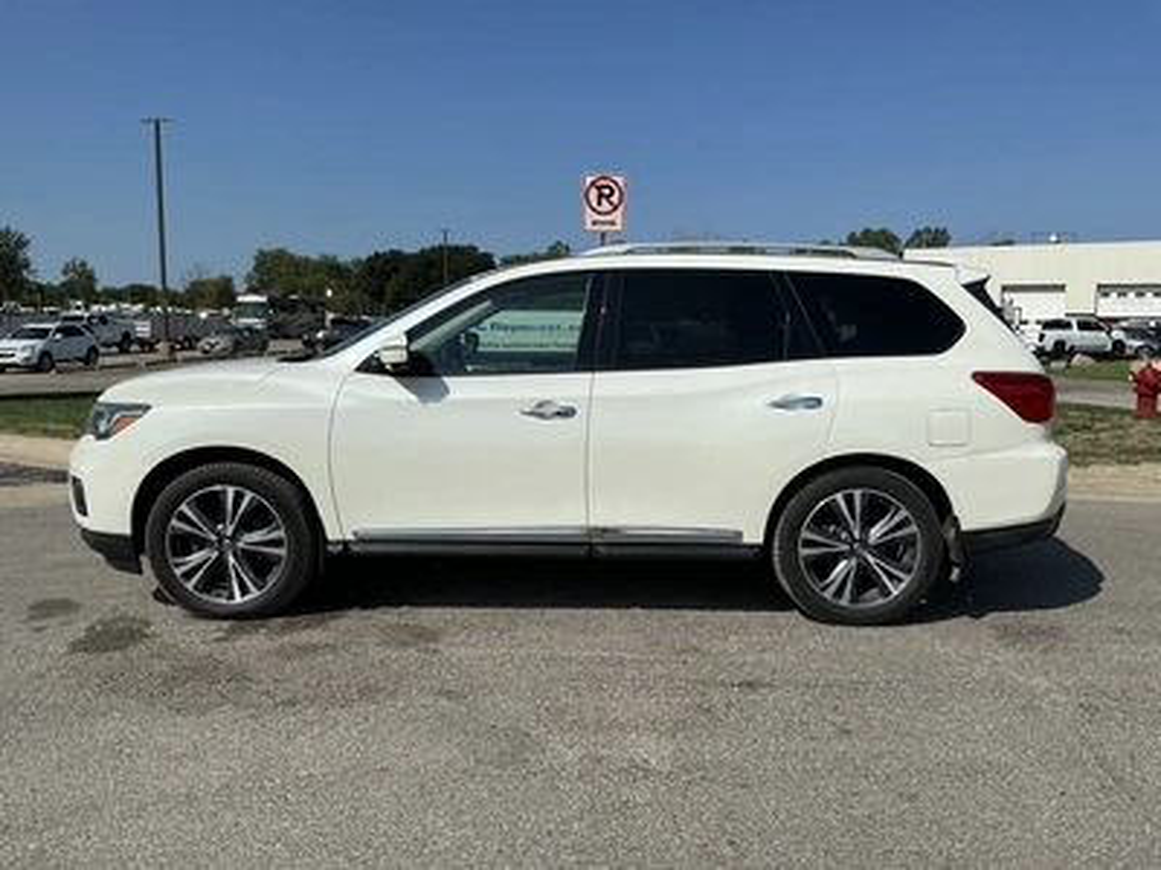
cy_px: 435
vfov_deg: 49.7
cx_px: 580
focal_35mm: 28
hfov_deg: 63.4
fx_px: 939
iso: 25
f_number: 1.8
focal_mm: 3
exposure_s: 1/4405
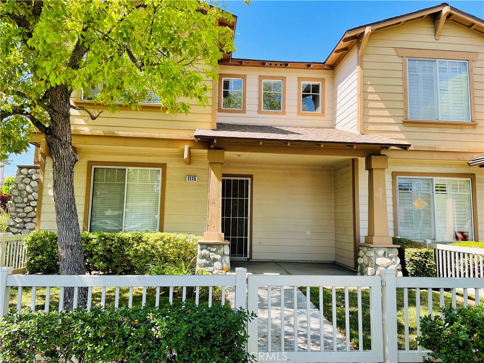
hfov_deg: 67.3
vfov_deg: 53.1
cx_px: 242
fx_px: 364
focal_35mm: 26
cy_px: 182
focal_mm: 4.2
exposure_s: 1/703
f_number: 1.6
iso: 32
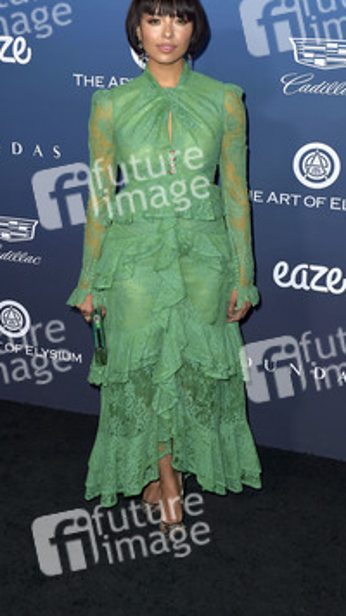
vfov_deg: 39.1
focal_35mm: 53
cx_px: 172
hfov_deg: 22.6
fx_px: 865
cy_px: 275
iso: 250
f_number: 5.6
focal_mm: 45
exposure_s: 1/250
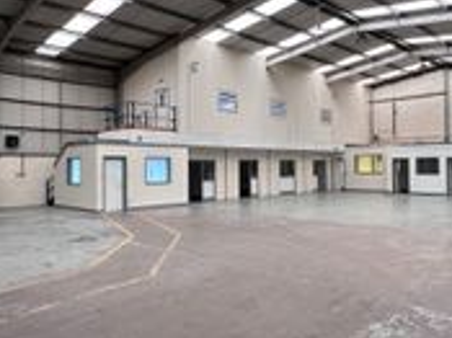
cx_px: 225
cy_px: 160
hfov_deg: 56.8
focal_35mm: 32
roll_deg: +0.2
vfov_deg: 44.1
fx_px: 418
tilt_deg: +1.1
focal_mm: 2.22
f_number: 2.2
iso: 250
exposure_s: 1/99
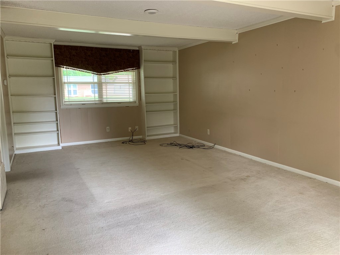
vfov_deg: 53.1
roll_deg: +1.1
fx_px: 255
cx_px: 170
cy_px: 128
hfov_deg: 67.3
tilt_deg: -7.0
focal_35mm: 26
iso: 100
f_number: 1.8
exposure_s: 1/63
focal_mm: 4.25
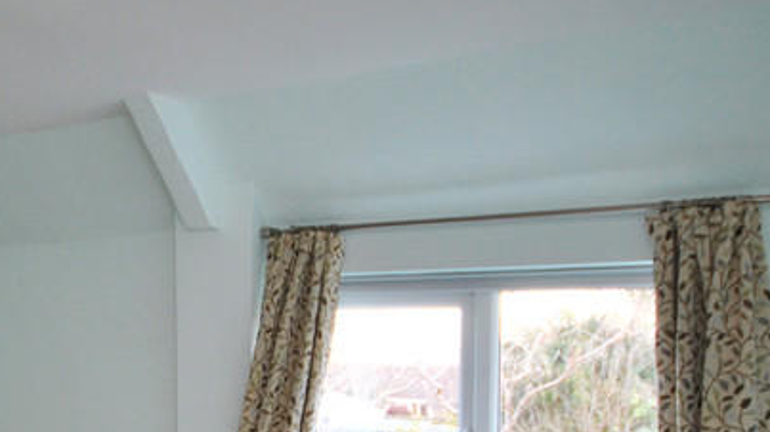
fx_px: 816
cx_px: 55
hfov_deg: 45.1
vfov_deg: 26.2
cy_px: 529
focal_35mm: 40
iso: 400
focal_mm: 10
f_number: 4
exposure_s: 1/20
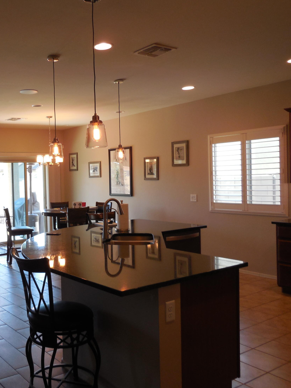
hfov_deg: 39.9
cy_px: 191
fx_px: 381
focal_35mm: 34
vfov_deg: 54.0
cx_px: 54
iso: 140
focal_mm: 4.5
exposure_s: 1/30
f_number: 3.1
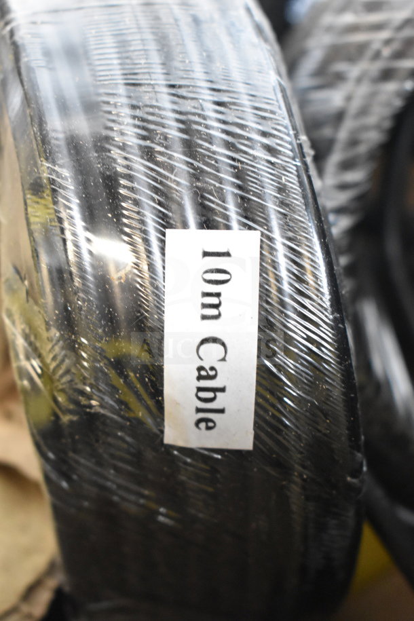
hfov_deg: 22.6
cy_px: 310
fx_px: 1035
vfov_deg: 33.4
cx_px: 207
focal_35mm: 60
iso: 3600
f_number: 4.8
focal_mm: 40
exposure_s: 1/60
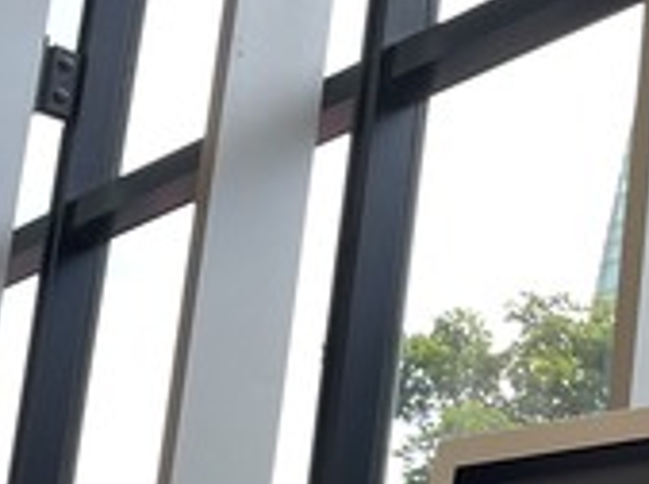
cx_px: 1344
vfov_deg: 12.5
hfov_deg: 14.4
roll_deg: -1.3
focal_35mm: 111
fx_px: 2077
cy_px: 761
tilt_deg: +10.1
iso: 32
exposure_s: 1/132
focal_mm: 4.2
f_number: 1.6
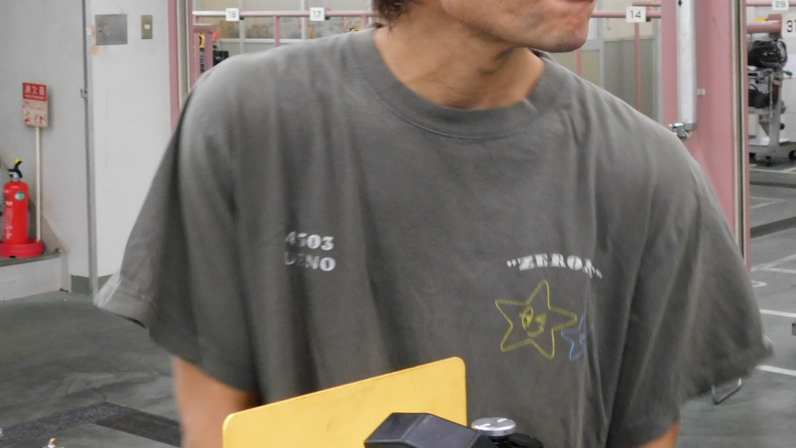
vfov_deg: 16.5
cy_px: 32
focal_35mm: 72
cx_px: 479
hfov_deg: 29.3
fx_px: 1520
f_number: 3.6
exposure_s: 1/30
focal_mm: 7.1
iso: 360
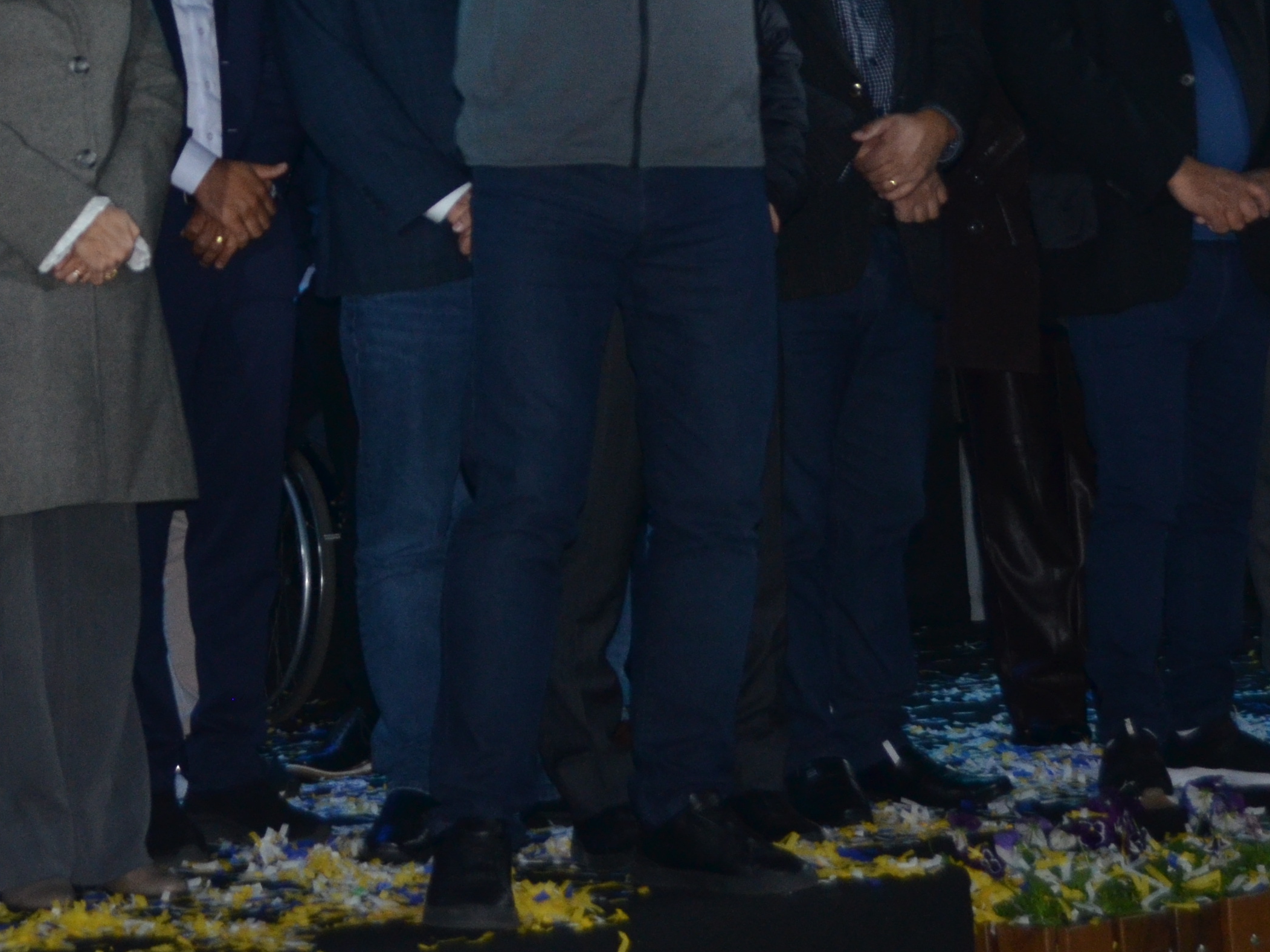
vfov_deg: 13.6
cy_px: 58
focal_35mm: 108
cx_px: 137
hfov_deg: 17.9
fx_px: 3962
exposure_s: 1/60
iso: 800
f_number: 4.8
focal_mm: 32
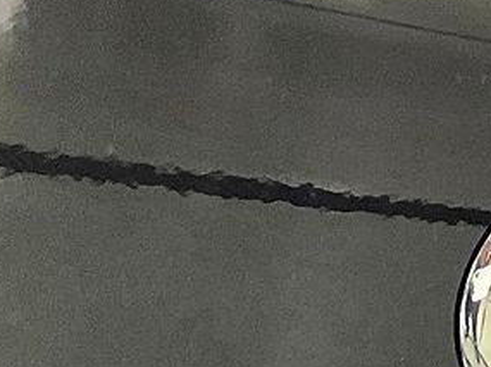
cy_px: 677
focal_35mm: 163
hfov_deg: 12.0
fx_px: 2309
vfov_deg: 8.7
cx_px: 498
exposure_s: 1/60
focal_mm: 3
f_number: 1.8
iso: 160
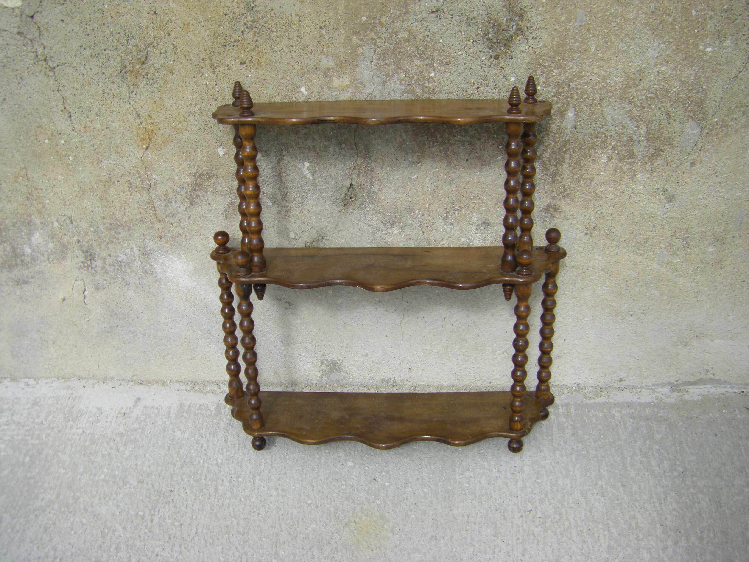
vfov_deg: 37.7
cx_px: 374
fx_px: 822
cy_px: 281
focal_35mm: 38
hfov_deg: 49.0
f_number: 7
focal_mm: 6.3
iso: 64
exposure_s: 1/160
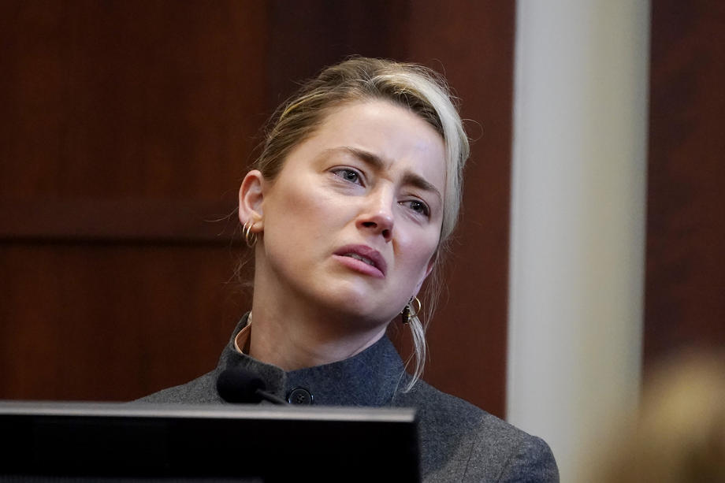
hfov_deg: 3.4
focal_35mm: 600
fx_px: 12080
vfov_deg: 2.3
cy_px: 242
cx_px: 362
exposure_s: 1/200
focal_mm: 400
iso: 6400
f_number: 5.6
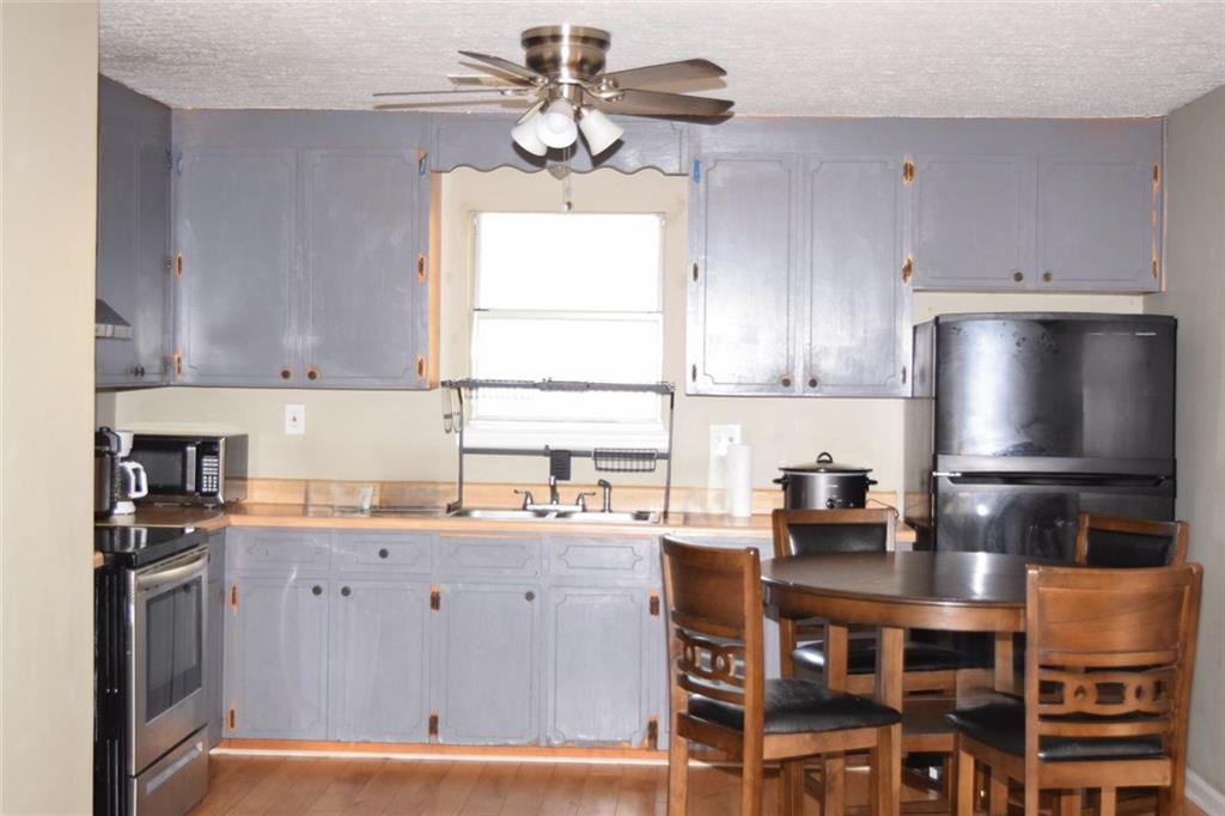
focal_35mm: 51
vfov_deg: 26.5
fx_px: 1735
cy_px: 408
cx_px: 612
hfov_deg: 38.9
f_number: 4.5
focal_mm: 34
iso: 1600
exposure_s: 1/60
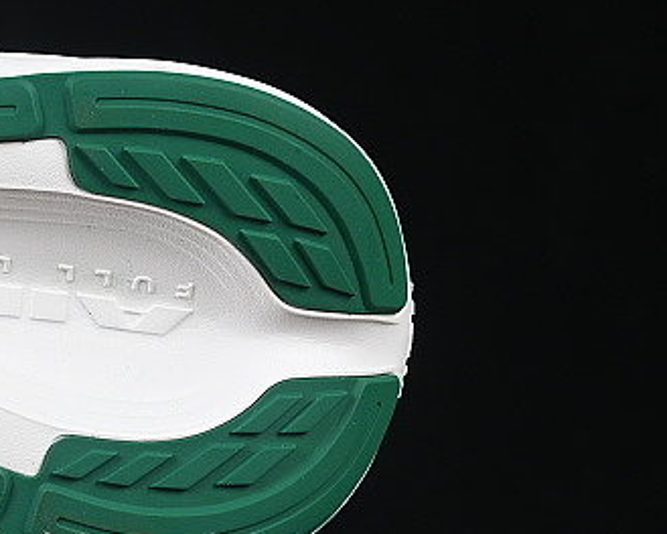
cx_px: -375
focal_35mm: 231
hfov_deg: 8.2
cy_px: 122
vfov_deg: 6.7
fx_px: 4559
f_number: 8
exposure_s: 1/80
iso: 160
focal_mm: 50
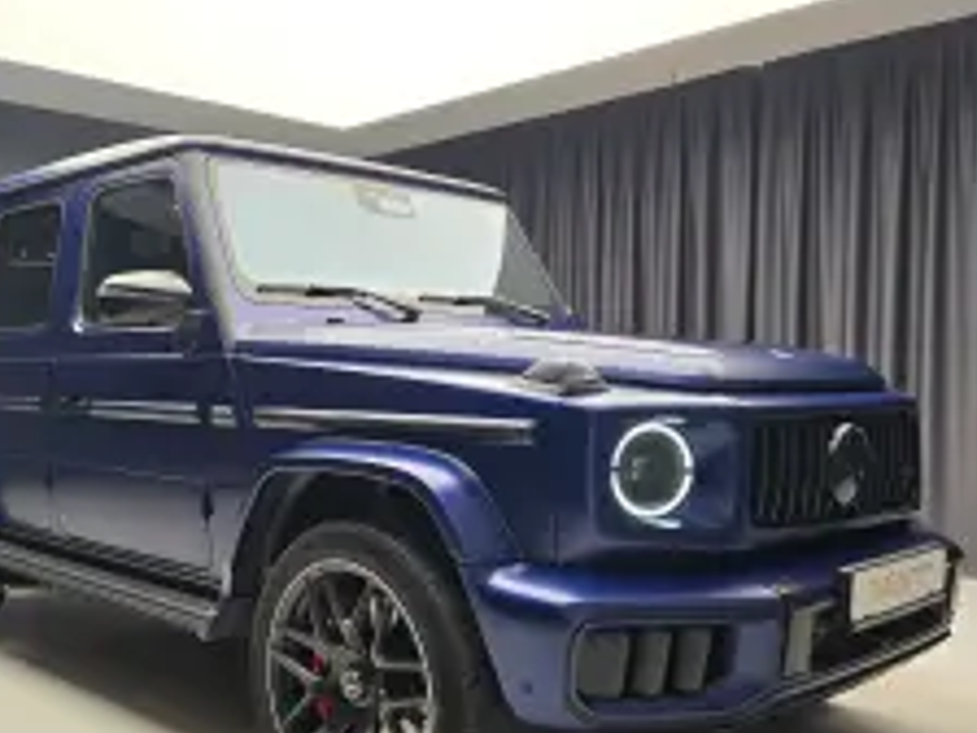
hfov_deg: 49.7
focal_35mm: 37
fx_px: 1044
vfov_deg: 38.6
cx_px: 375
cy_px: 406
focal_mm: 6.3
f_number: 1.7
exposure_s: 1/64
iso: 80
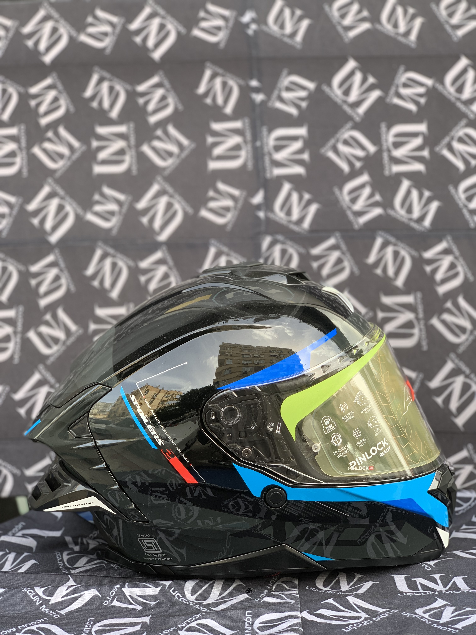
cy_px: 318
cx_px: 238
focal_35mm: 52
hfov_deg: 28.0
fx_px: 953
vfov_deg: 36.8
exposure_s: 1/122
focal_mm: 6
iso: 25
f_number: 2.4
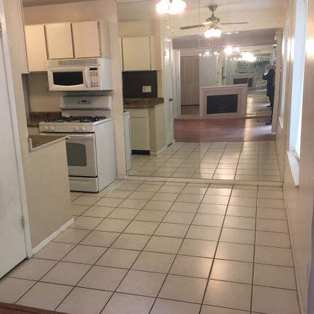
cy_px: 155
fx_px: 359
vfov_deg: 47.2
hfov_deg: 47.2
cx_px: 151
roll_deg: +1.6
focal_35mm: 35
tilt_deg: -11.6
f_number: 2.2
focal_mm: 4.15
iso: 40
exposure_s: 1/30
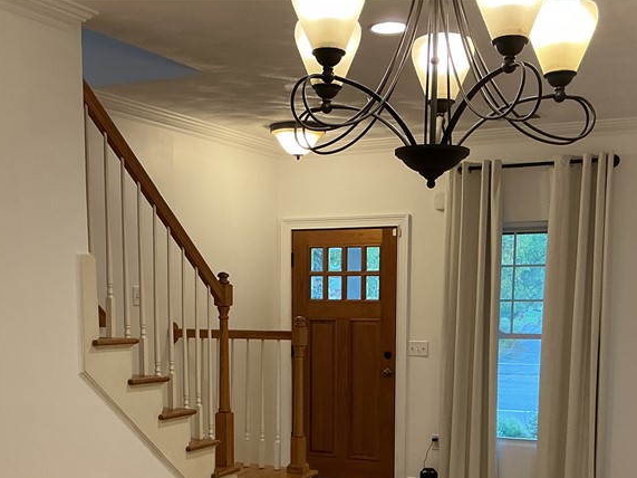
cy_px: 423
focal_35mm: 52
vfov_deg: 27.1
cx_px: 309
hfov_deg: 36.8
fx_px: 957
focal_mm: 3
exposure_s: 1/60
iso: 80
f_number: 1.8
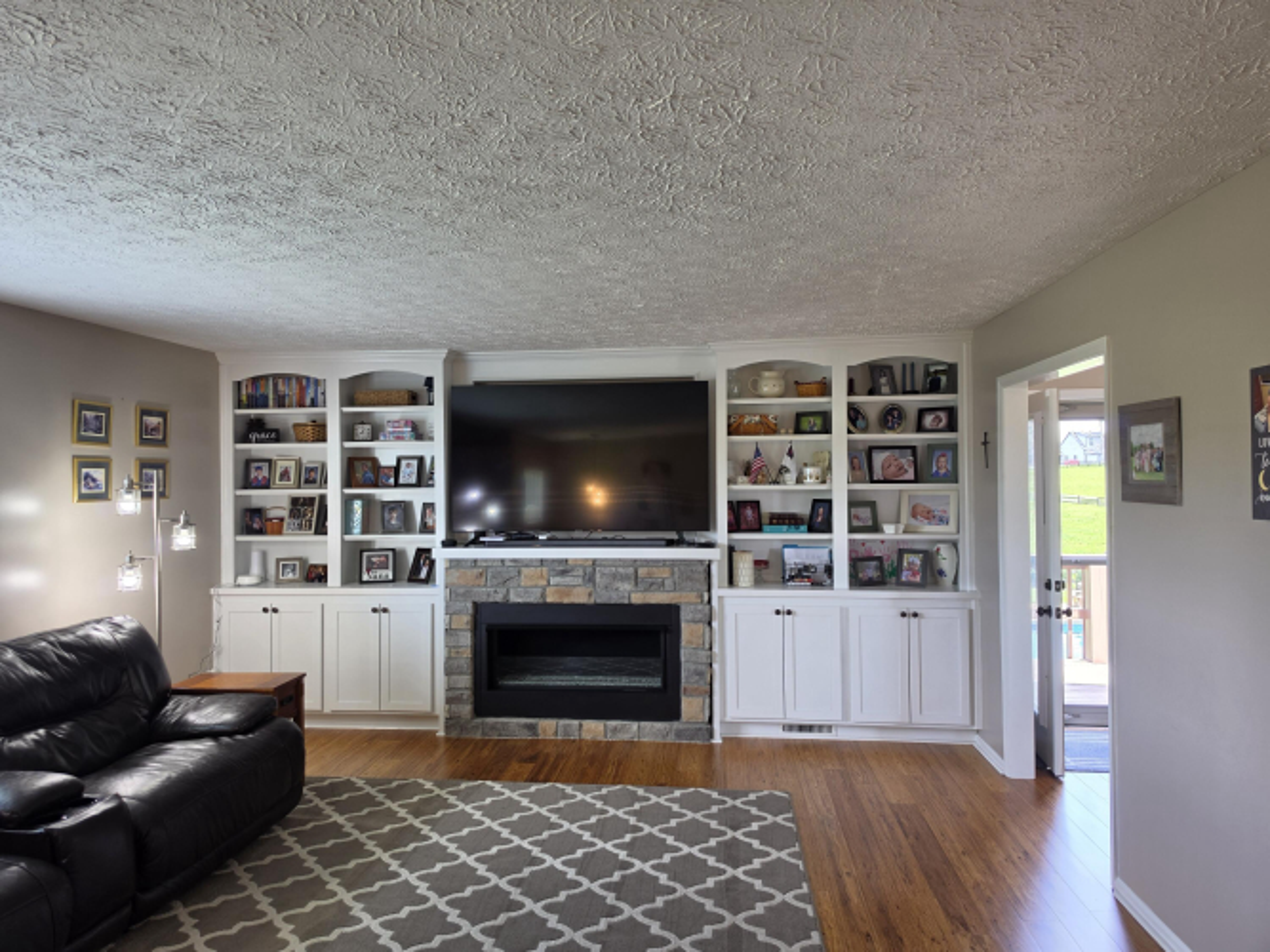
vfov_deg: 58.9
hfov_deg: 73.9
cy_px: 476
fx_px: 844
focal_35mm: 23
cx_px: 635
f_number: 1.4
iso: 40
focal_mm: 6.5
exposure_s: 1/120
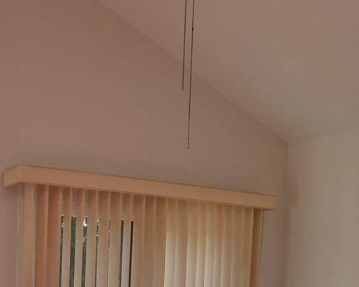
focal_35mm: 56
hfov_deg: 30.9
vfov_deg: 25.0
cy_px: 325
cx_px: -8
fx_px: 595
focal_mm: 10
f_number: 5.6
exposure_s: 1/125
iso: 100
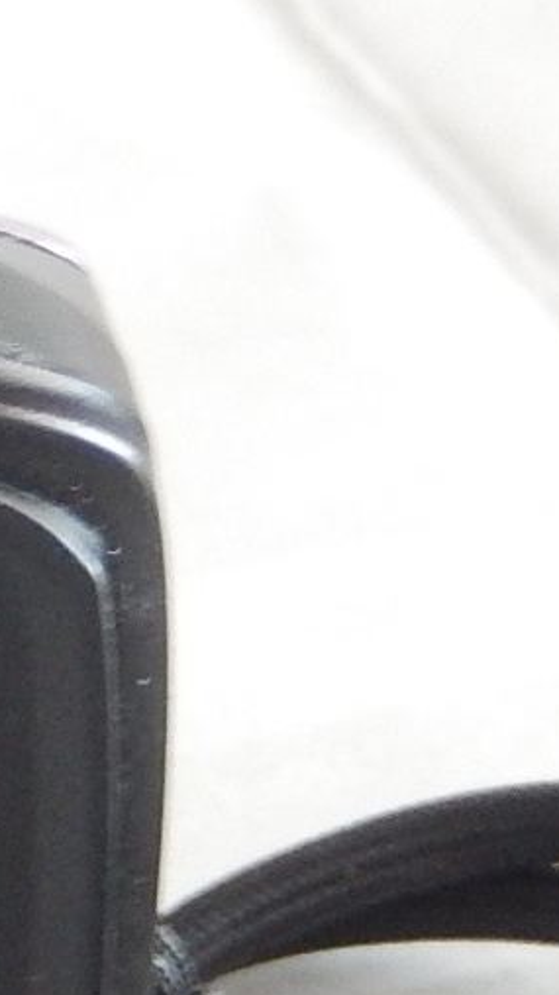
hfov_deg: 3.6
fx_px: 8621
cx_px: -1328
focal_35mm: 327
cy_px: 367
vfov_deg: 6.6
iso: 450
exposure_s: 1/8
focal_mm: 12
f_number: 4.8
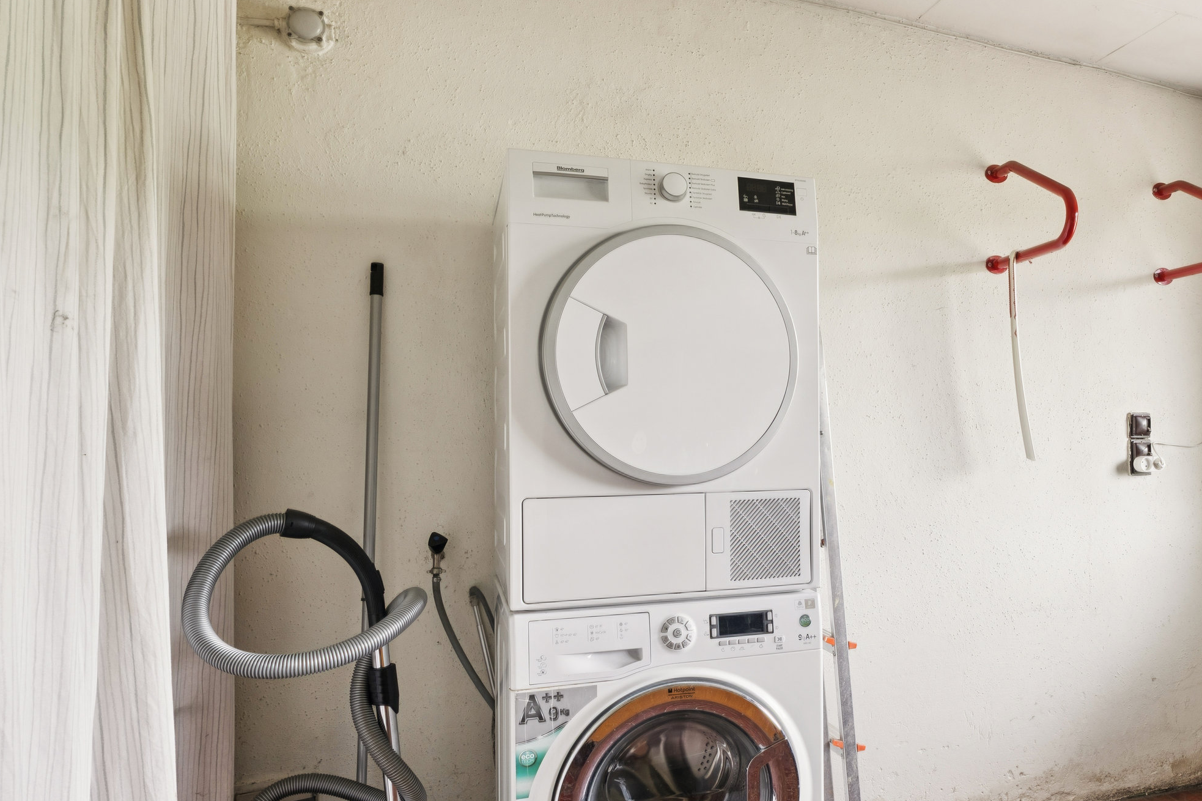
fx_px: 968
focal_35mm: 29
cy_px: 422
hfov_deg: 61.2
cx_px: 855
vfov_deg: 44.9
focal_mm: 19
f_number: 10
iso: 200
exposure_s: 1/8
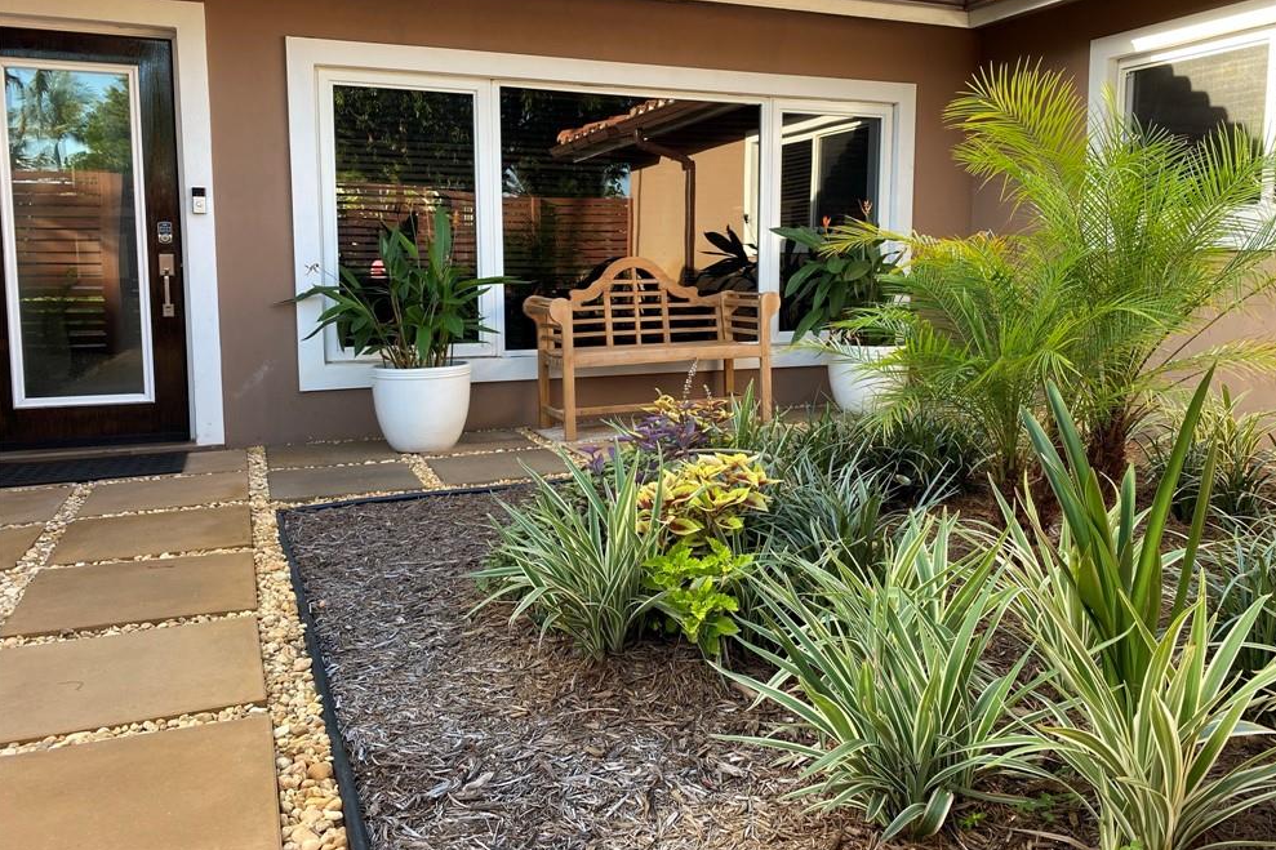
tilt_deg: -3.7
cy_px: 360
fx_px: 992
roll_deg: -0.3
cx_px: 655
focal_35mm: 28
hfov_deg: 65.5
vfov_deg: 46.2
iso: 32
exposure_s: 1/121
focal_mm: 4.25
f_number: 1.8
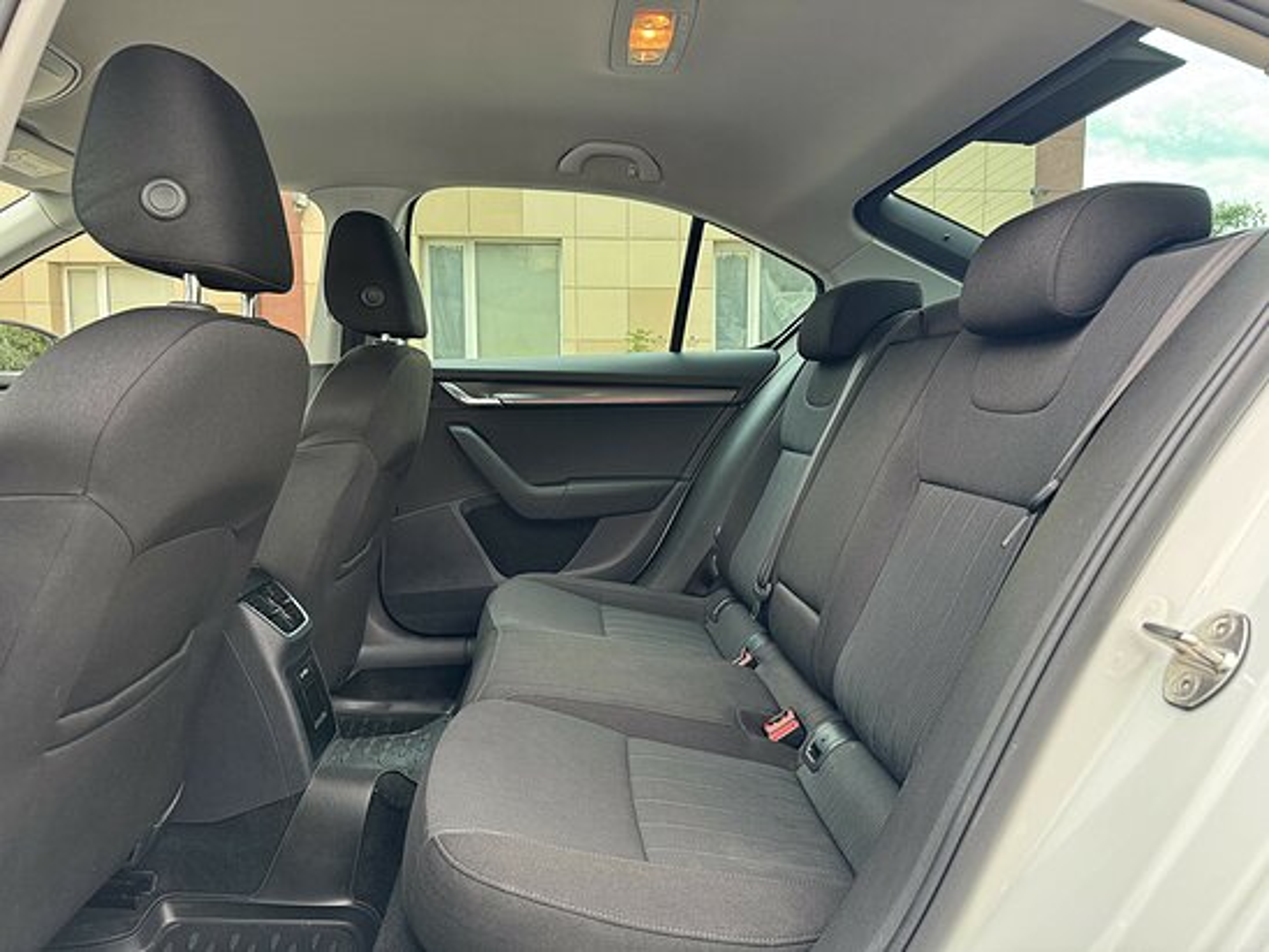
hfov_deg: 71.6
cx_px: 634
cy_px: 476
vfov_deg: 56.8
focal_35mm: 24
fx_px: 880
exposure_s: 1/121
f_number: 1.78
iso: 200
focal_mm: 6.76
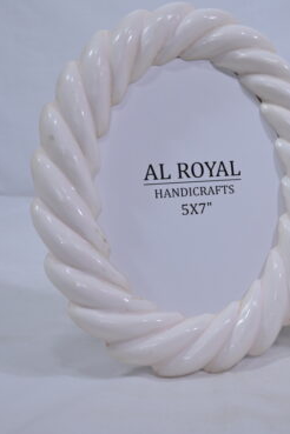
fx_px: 638
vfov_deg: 37.6
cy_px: 205
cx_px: 312
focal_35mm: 53
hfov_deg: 24.1
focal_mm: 32.5
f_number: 8
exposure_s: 1/125
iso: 500
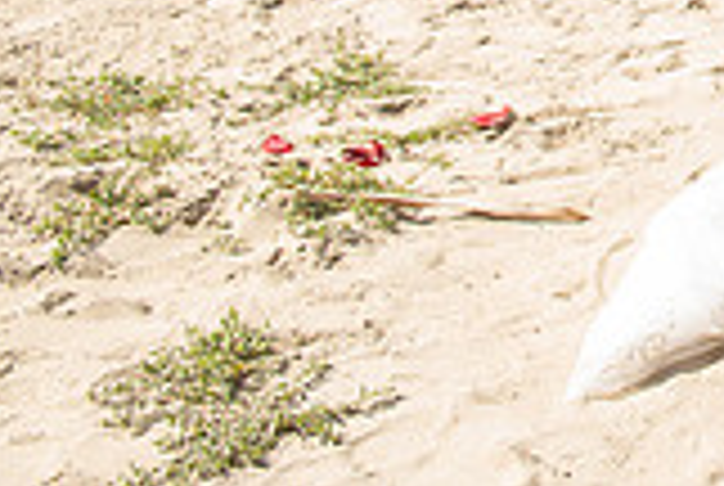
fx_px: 1954
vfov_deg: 12.9
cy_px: -380
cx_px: 1259
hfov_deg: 17.5
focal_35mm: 97
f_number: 7.1
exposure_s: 1/320
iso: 200
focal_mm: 27
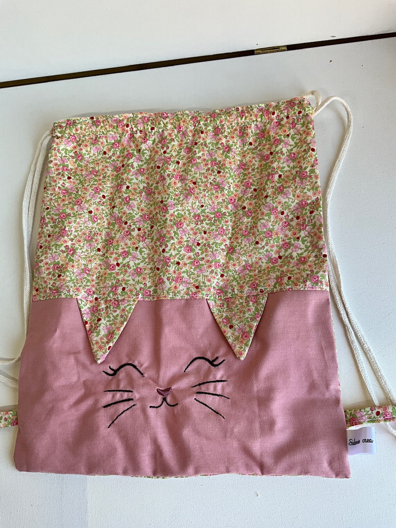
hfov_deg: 48.2
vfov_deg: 61.7
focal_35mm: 29
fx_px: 442
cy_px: 264
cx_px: 198
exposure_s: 1/122
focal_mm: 3
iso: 25
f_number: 1.8
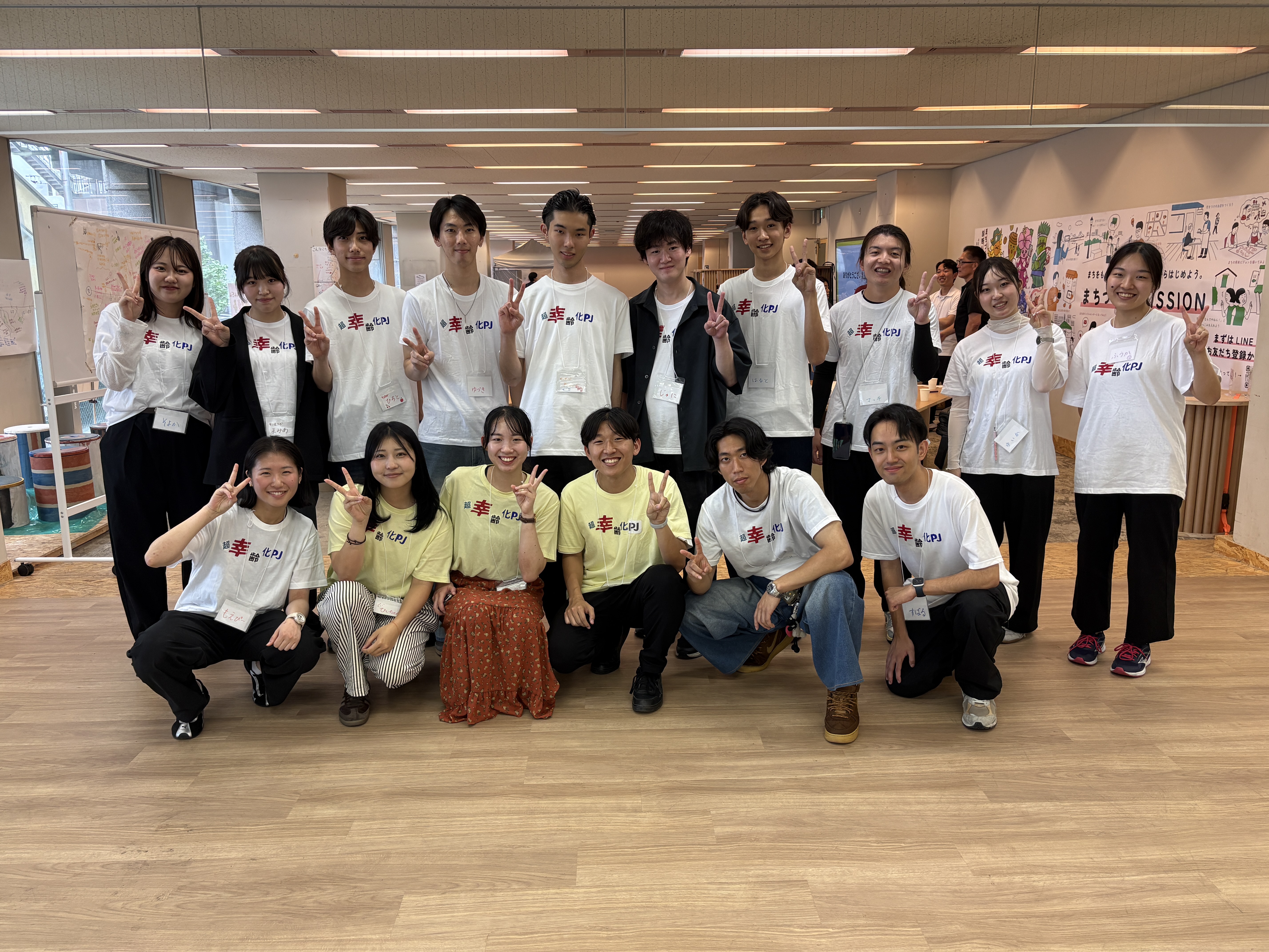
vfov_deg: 53.1
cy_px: 476
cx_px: 634
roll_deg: +1.4
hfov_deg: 67.3
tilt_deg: -10.5
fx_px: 953
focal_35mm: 26
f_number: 1.6
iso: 125
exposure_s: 1/120
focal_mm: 5.96
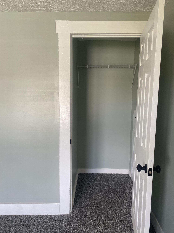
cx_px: 87
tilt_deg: -7.1
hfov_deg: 53.1
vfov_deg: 67.3
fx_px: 174
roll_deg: -1.2
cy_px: 116
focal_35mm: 26
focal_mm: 4.25
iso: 125
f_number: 1.8
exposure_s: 1/121
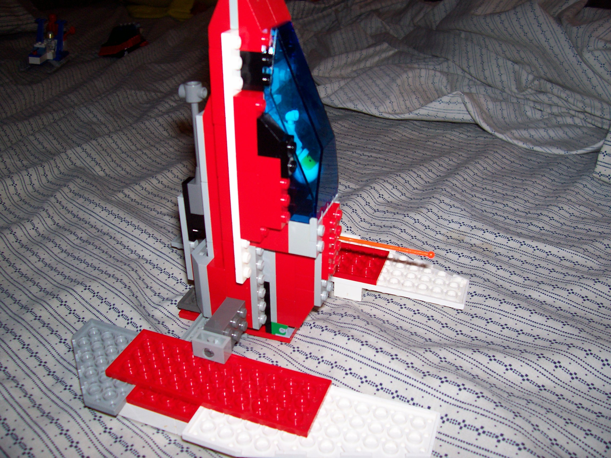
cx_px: 306
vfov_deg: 41.8
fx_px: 600
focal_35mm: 34
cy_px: 229
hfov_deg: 54.0
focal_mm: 5.6
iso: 80
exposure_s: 1/64
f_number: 2.7
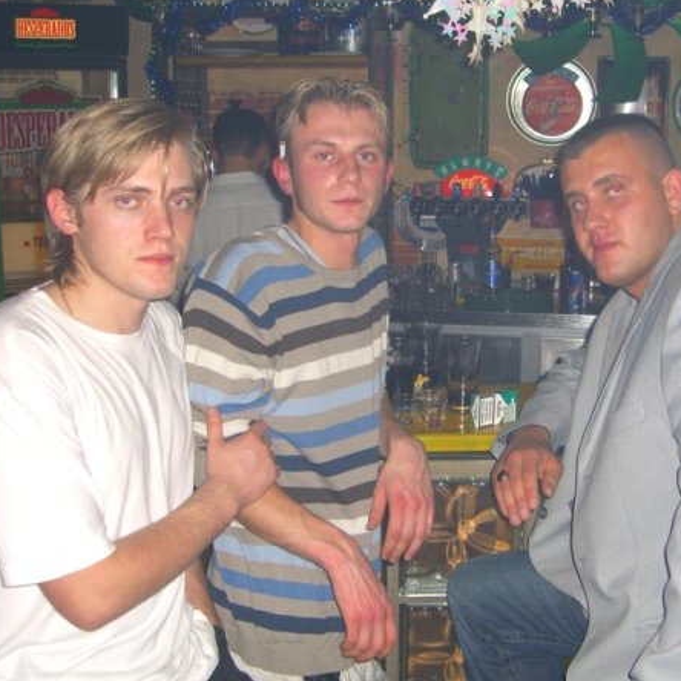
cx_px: 442
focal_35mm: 55
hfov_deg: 30.9
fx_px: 1224
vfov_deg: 31.1
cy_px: 339
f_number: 3.1
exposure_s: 1/60
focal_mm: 9.5
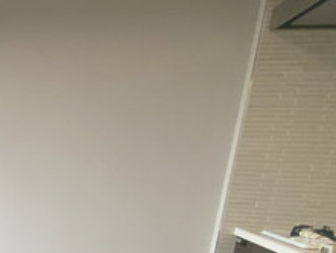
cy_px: 309
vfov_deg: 27.0
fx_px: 456
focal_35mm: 47
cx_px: -105
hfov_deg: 31.1
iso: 64
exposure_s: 1/100
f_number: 2.4
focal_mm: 1.54
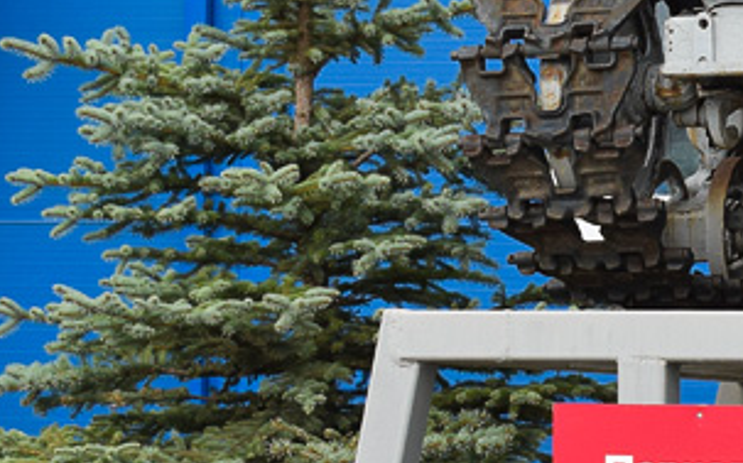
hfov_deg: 9.5
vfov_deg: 6.0
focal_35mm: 218
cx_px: 976
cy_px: 32
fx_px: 4412
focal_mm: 36
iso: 280
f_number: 8
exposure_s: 1/250
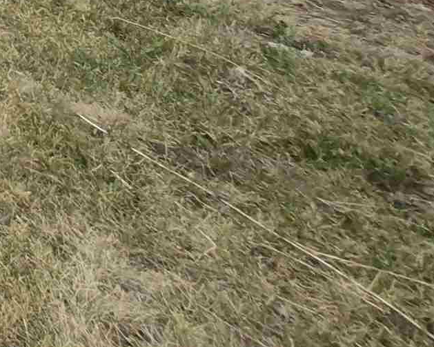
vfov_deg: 18.6
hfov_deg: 16.3
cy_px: -295
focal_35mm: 62
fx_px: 796
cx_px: -555
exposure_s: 1/1010
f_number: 2.2
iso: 40
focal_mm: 1.74
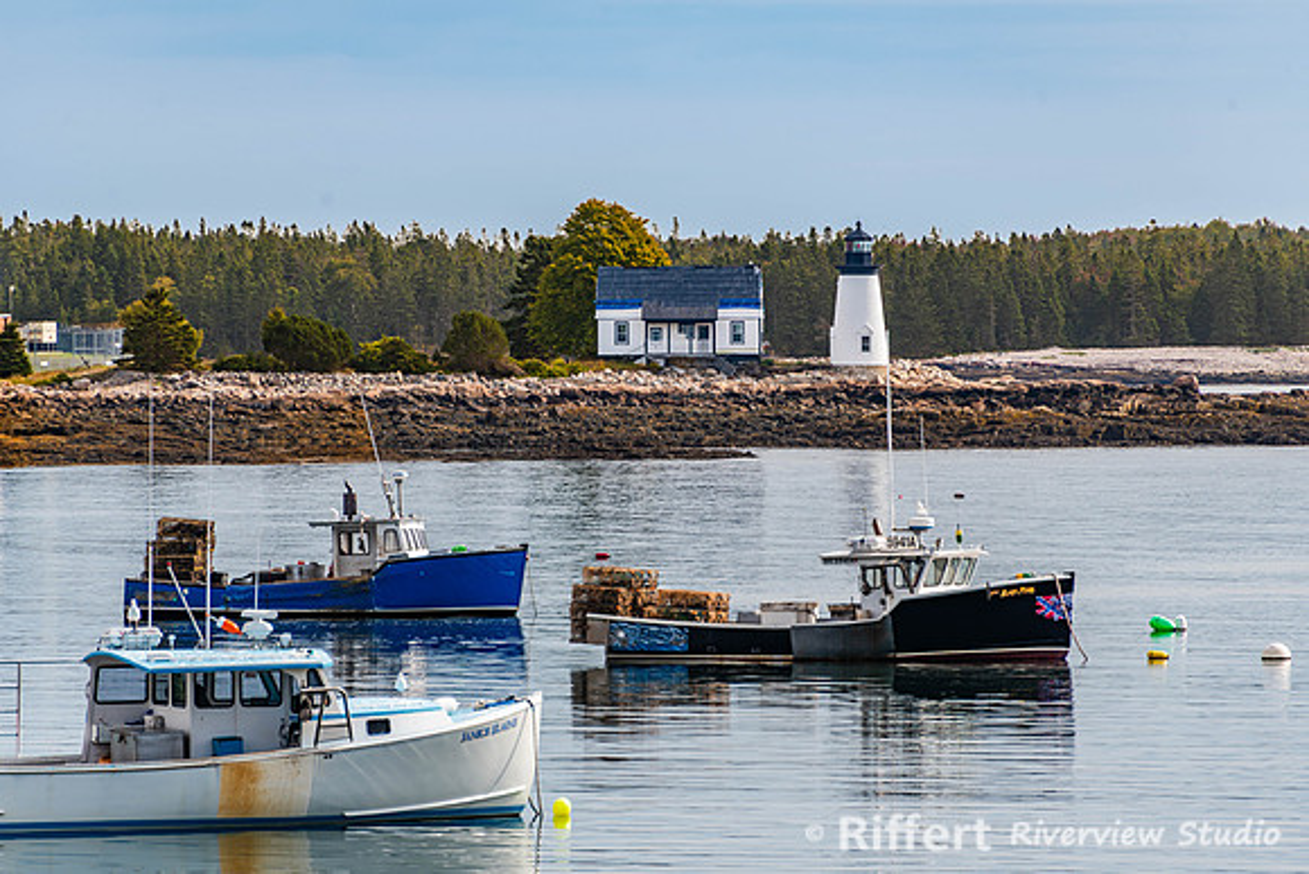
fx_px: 11475
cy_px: 437
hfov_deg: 6.5
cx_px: 654
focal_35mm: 316
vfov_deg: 4.4
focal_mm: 300
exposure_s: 1/250
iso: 64
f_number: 8
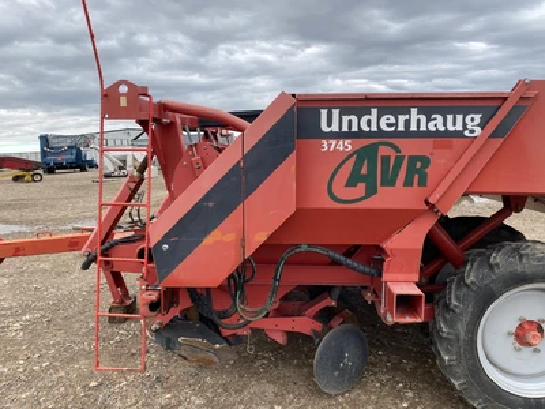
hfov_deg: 67.3
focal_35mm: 26
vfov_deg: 53.1
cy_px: 204
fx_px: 409
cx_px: 272
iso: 32
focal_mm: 4.25
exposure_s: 1/576
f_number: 1.8
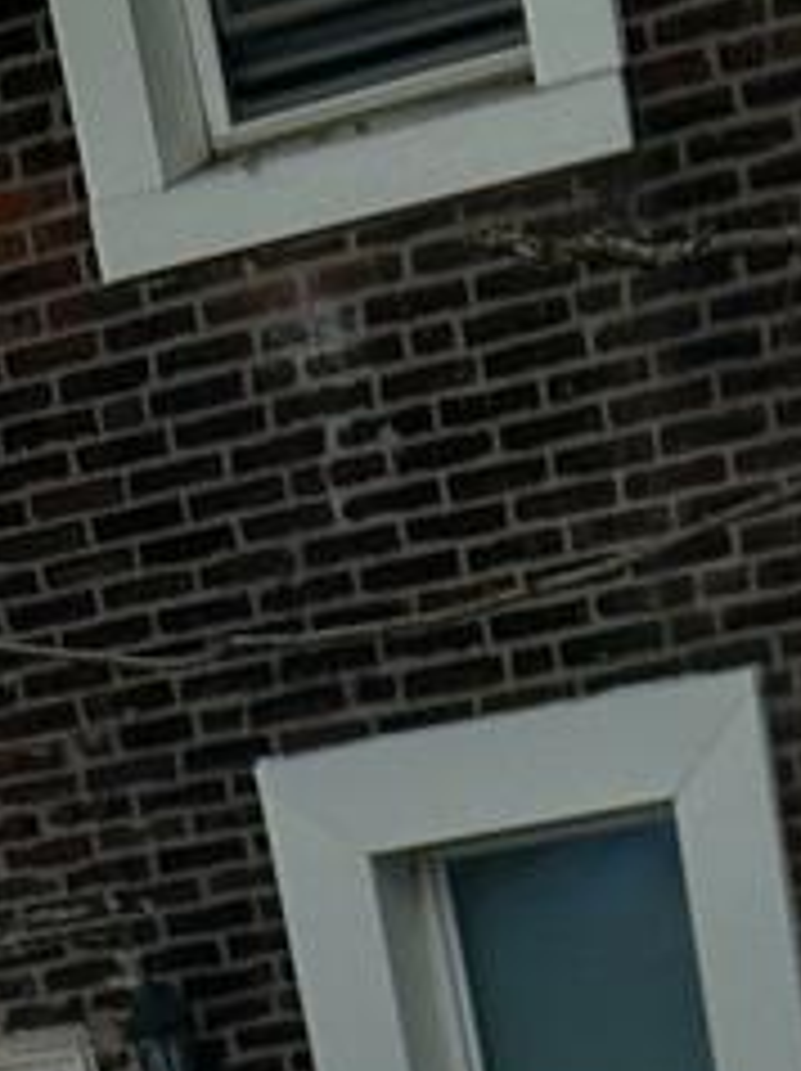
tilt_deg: -32.4
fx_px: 5193
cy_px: 3290
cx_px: -256
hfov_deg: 8.7
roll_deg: +18.8
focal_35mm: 168
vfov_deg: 9.2
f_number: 1.5
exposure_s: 1/4115
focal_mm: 5.7
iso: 50
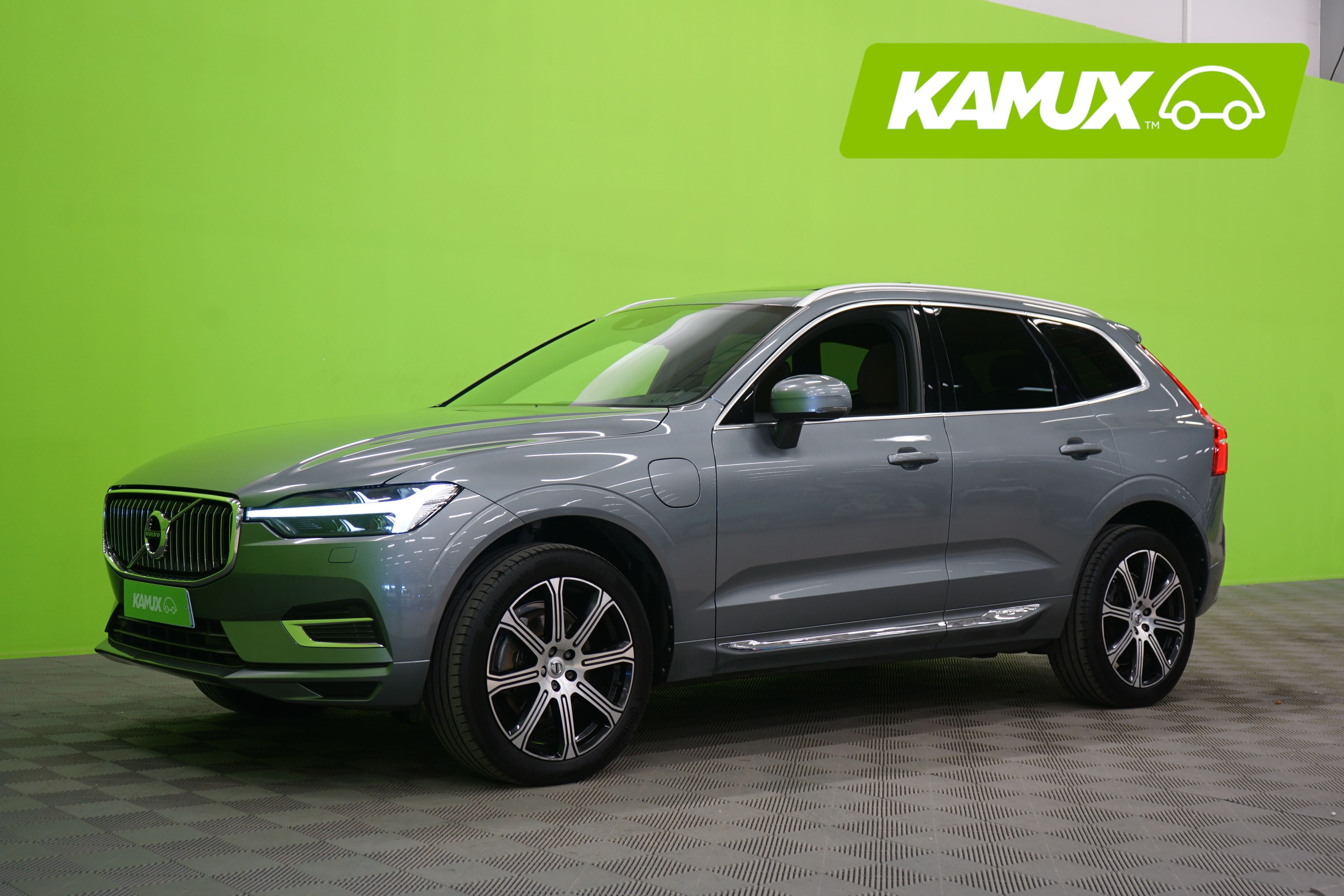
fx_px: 1792
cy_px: 448
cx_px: 672
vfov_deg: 28.1
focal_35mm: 48
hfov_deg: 41.1
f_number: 5
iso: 400
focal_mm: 48
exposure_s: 1/8
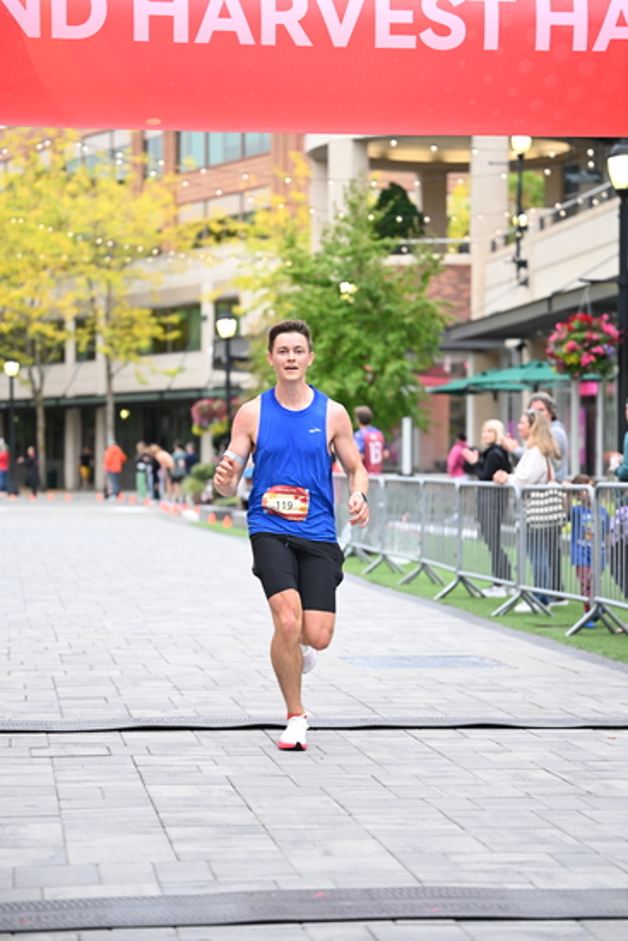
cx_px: 314
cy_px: 470
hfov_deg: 15.9
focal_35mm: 86
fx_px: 2249
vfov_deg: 23.6
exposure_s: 1/800
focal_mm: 86
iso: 1600
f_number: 2.8
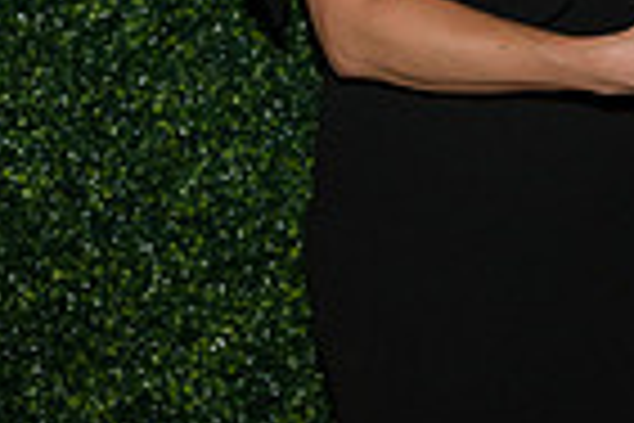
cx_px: 710
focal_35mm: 177
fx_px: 3117
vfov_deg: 7.6
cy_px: -304
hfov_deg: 11.4
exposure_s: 1/160
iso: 800
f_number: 5
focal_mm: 43
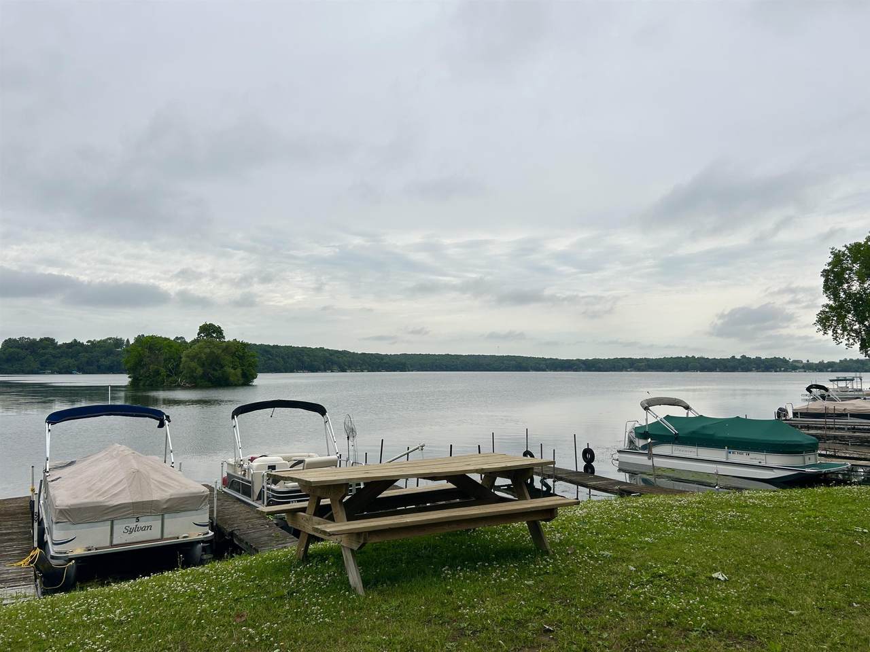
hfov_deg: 67.3
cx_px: 435
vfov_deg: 53.1
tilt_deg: +4.1
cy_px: 326
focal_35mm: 26
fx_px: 653
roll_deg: +0.4
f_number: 1.5
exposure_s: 1/4115
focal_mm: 5.7
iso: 50
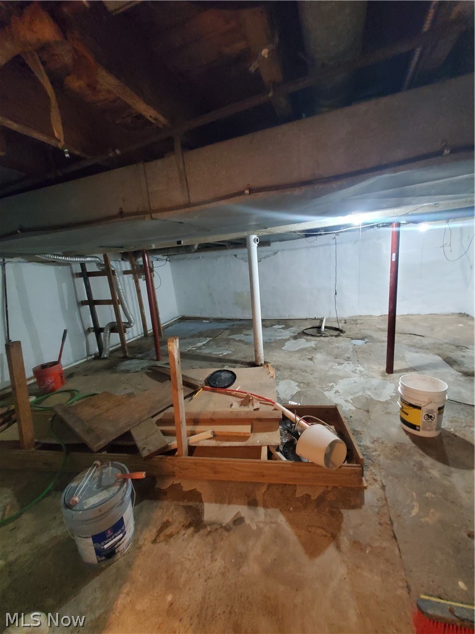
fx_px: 238
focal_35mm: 13
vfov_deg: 106.2
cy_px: 317
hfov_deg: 89.9
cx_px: 238
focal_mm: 1.8
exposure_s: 1/17
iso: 800
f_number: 2.2
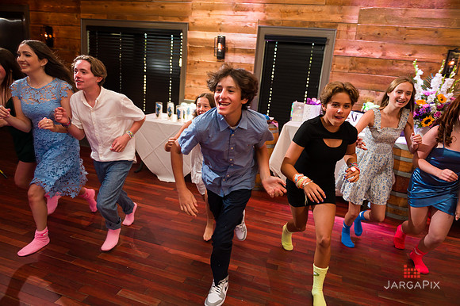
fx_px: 306
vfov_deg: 53.1
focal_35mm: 24
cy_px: 153
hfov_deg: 73.8
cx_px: 230
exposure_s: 1/125
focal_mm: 24
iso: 1250
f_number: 3.2
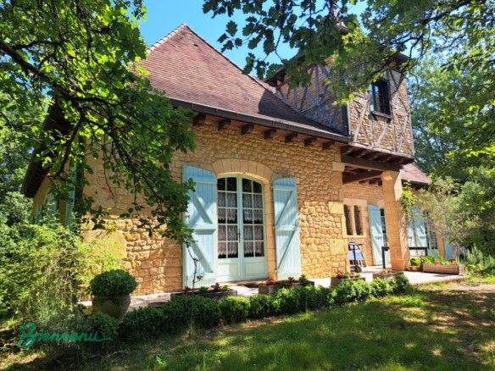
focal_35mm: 24
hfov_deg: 71.6
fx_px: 343
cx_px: 248
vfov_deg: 56.8
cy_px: 186
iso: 50
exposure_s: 1/444
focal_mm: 5.23
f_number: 1.8
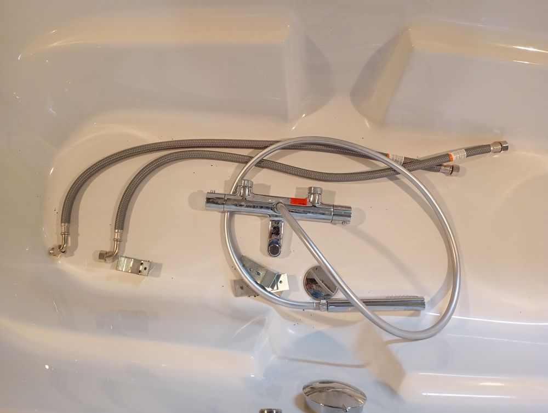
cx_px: 274
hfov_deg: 63.4
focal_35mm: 28
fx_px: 444
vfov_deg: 49.9
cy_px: 206
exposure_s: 1/20
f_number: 1.8
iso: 1826
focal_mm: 4.27
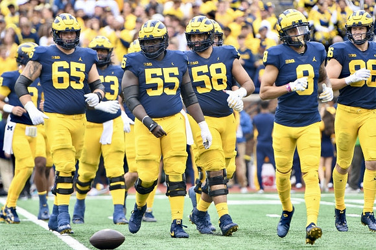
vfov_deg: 4.6
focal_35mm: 300
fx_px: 3131
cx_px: 188
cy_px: 125
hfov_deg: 6.9
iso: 500
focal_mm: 200
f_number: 2.8
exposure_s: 1/1250
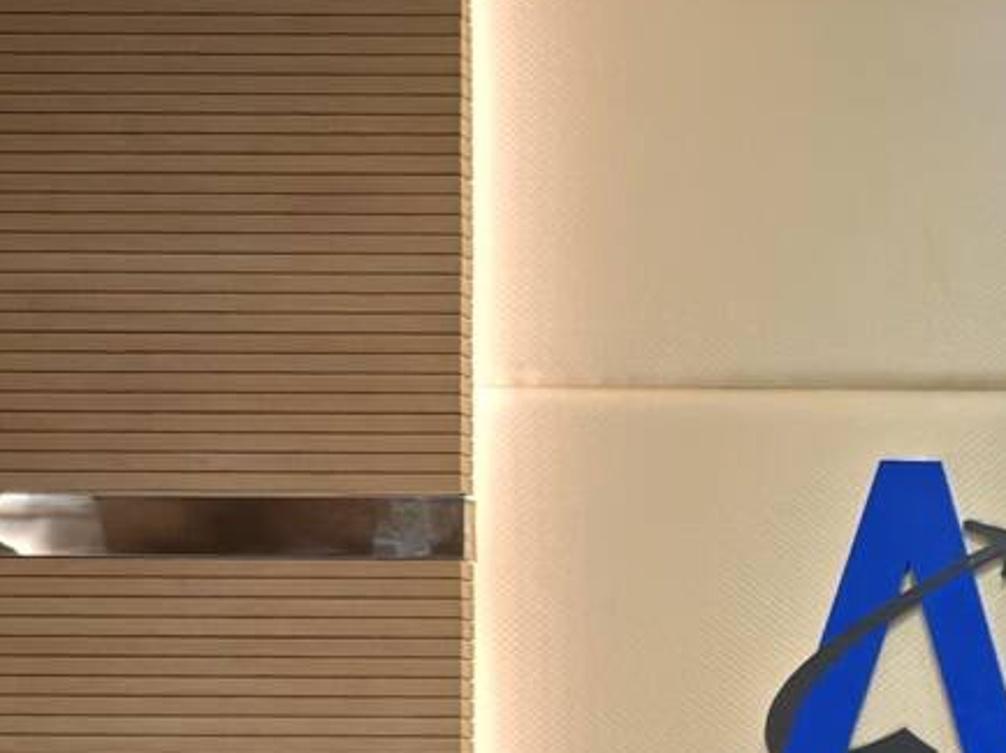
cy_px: 1131
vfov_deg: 5.2
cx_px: 1597
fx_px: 8220
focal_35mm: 283
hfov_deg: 6.9
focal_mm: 11.5
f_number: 1.8
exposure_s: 1/100
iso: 320
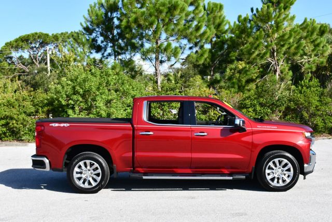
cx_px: 166
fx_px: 443
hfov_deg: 41.1
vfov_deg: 28.1
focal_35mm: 48
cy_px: 111
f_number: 8
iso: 180
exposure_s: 1/250
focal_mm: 24
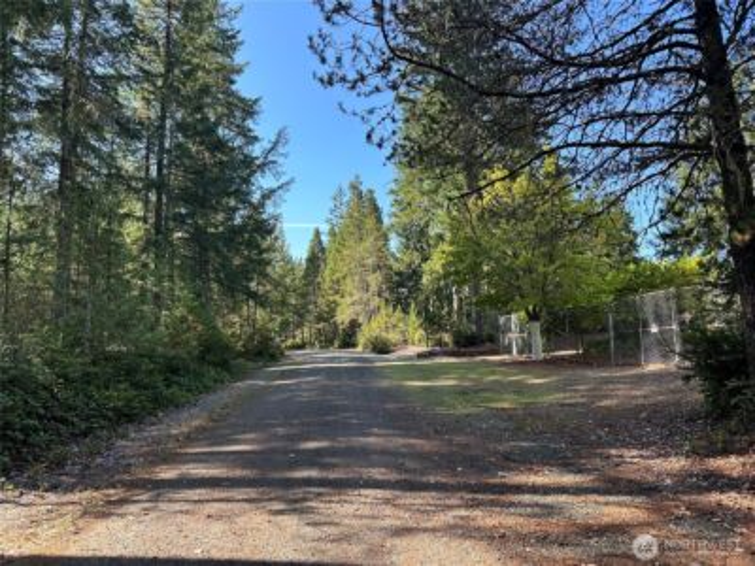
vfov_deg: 56.8
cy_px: 283
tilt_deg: +6.9
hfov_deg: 71.6
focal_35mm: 24
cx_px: 378
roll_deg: +1.2
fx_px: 523
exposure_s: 1/646
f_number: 1.78
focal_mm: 6.86
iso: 80
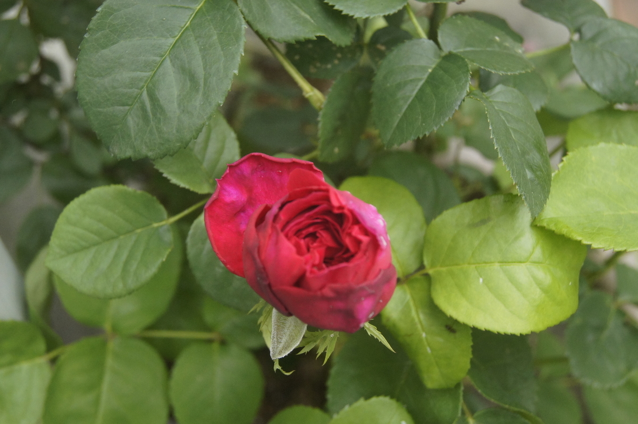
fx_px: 929
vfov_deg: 25.7
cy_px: 212
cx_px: 319
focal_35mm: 52
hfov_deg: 37.9
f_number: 6.3
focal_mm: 35
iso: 1600
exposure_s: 1/500
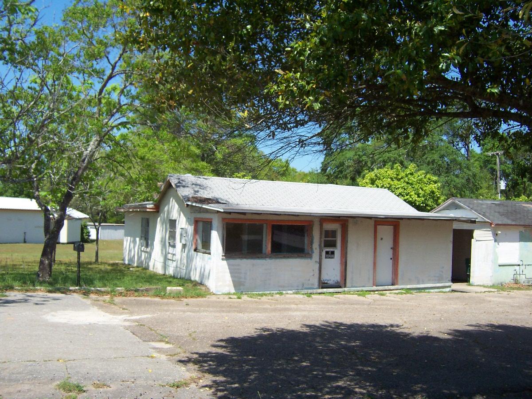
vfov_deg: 42.9
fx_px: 507
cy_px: 200
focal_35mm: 33
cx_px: 266
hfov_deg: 55.4
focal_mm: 5.5
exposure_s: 1/500
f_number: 4
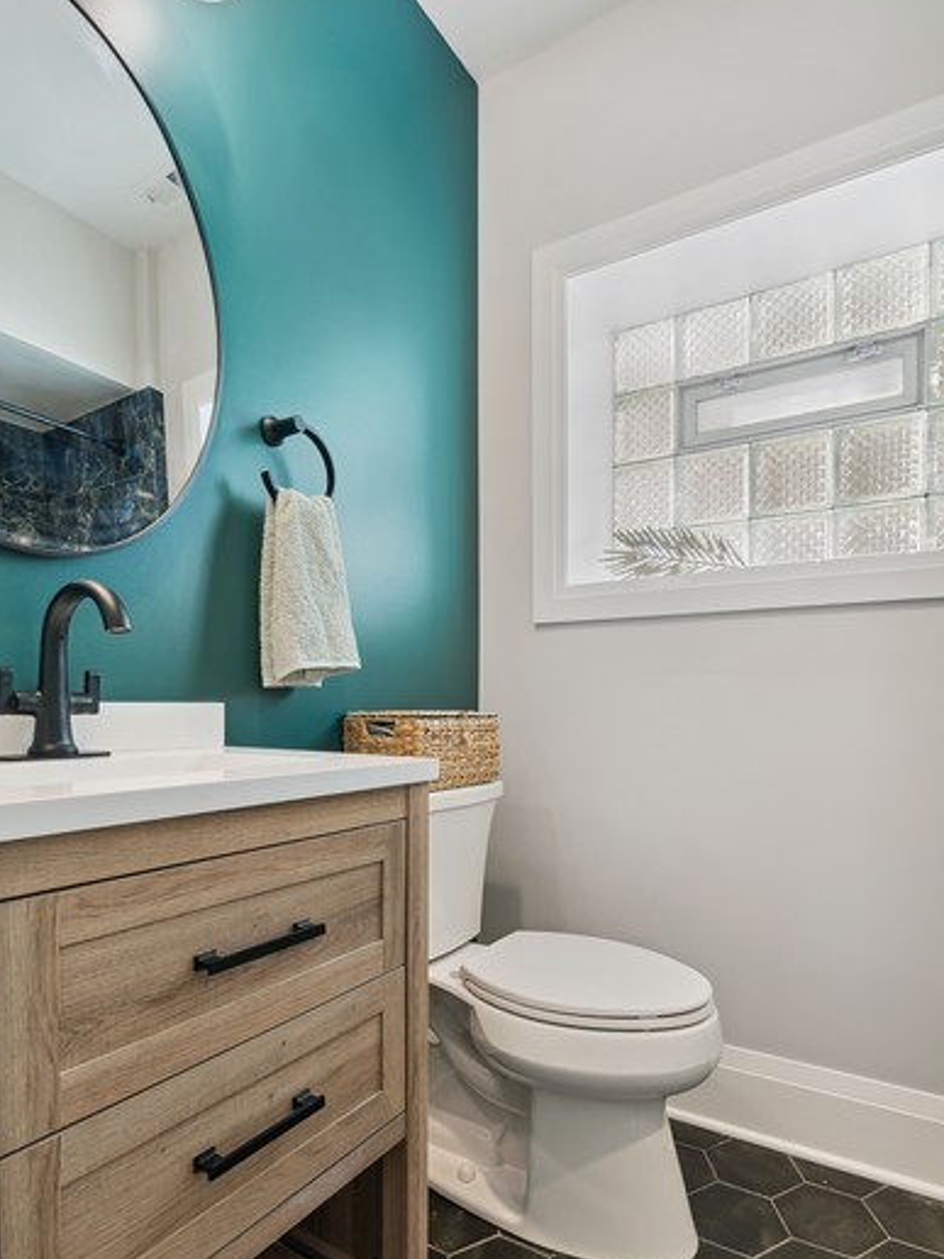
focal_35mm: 19
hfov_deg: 68.7
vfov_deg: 84.1
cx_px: 485
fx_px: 691
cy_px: 720
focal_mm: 17
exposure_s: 1/5
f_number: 8
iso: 200
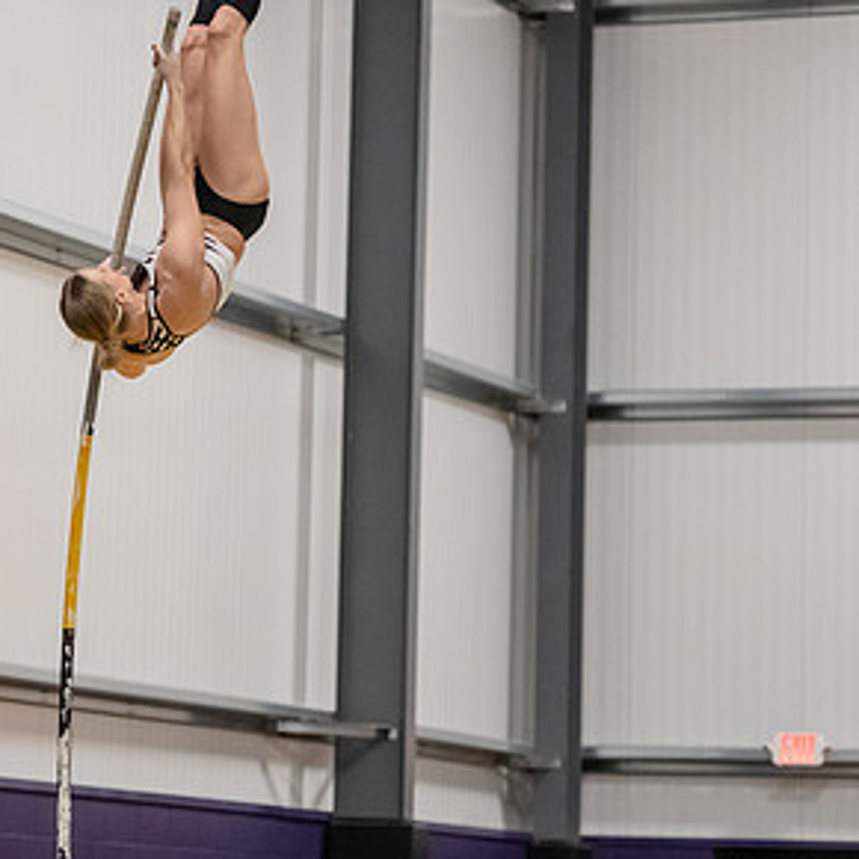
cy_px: 333
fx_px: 5250
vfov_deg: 9.4
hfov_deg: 9.3
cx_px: 204
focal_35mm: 187
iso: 6400
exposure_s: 1/800
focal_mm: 110
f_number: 2.8
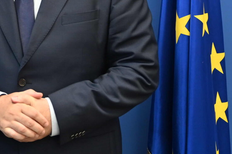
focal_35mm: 178
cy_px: -26
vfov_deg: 7.7
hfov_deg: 11.3
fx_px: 1147
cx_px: -73
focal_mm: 52
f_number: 2.8
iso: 640
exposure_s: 1/125
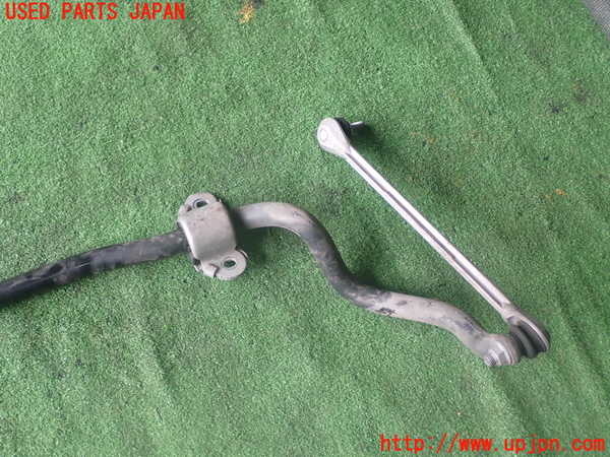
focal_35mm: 47
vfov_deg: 30.9
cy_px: 228
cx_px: 305
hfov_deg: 40.4
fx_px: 828
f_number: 3.1
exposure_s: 1/50
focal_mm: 8.4
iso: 200
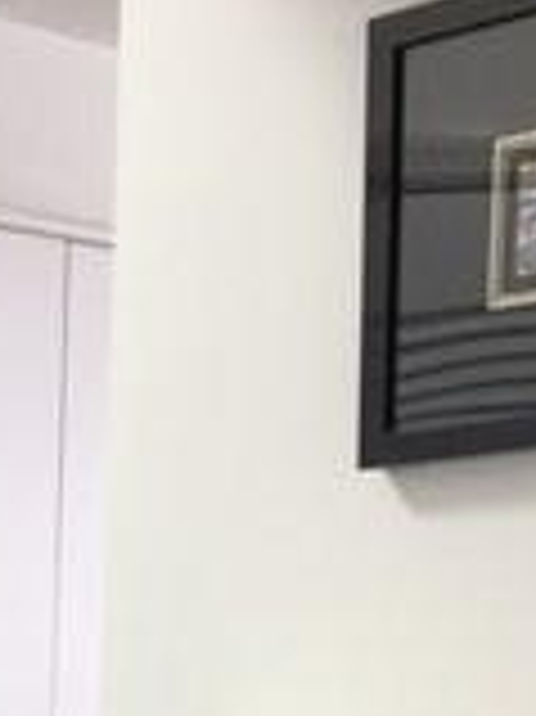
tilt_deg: -14.3
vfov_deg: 14.6
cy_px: 1319
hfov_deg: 11.9
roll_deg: +0.6
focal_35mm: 117
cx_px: -351
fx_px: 2419
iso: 80
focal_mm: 4.15
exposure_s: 1/30
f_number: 2.2
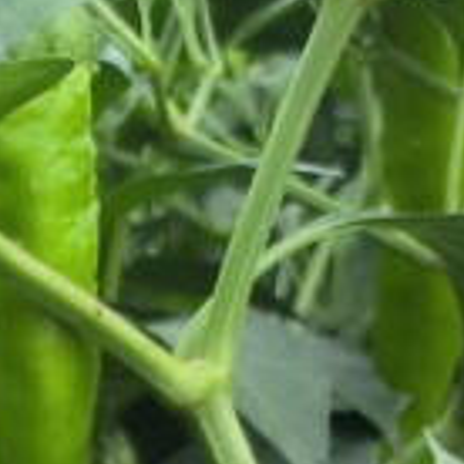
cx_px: -360
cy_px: 1528
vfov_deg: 8.6
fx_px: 2381
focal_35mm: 157
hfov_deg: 10.5
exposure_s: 1/50
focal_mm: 4.69
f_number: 1.79
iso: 59
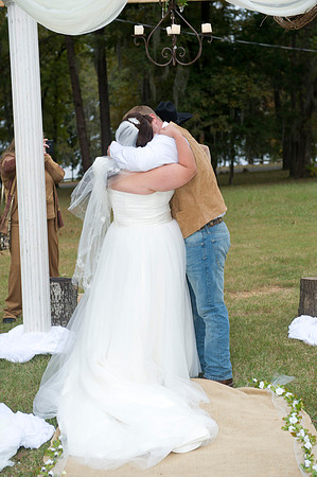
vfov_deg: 33.4
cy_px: 238
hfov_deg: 22.6
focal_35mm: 60
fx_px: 794
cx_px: 158
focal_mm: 60
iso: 800
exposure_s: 1/160
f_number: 4.5
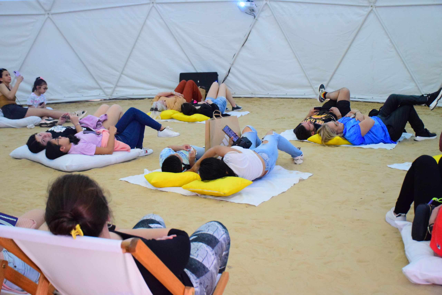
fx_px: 589
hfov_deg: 41.1
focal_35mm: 48
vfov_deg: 28.1
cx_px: 221
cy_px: 148
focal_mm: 32
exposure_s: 1/60
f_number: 5
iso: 4000
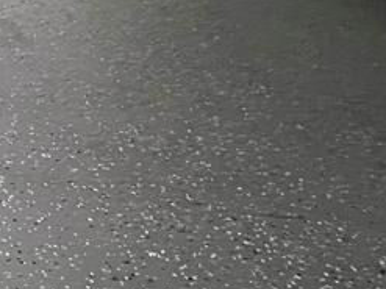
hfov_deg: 23.1
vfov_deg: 25.1
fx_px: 602
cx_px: -277
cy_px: -30
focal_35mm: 54
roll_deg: -0.6
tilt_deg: -19.1
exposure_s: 1/60
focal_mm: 1.57
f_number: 1.8
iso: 500
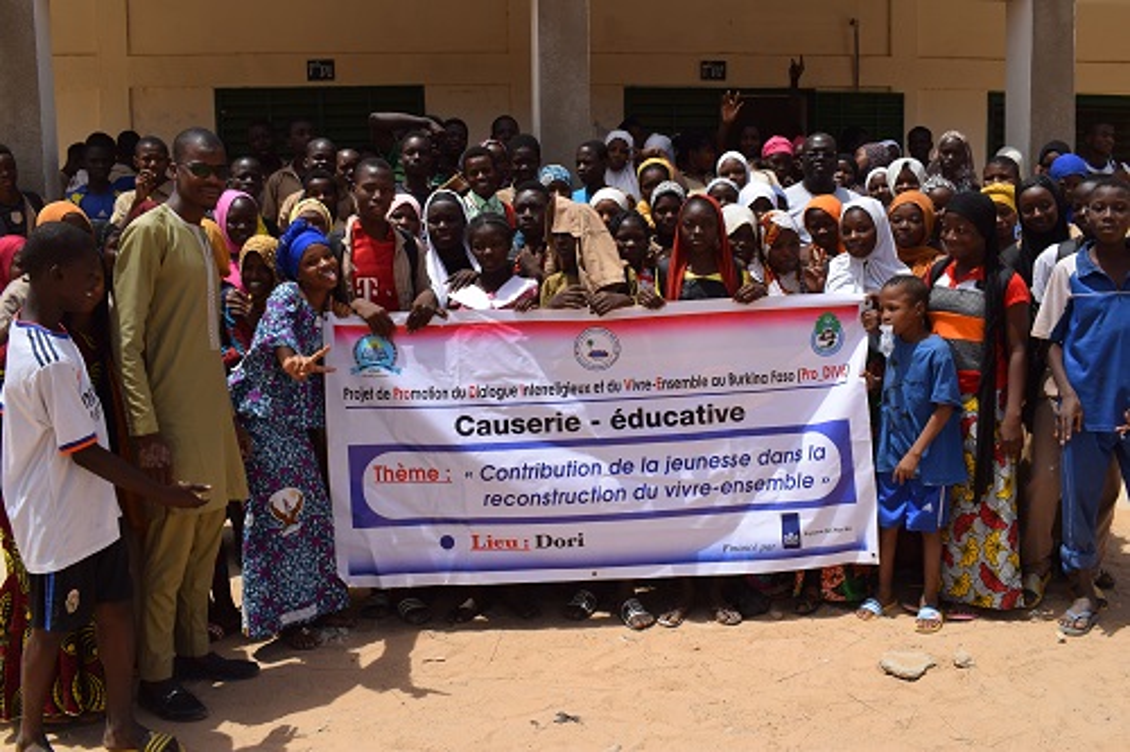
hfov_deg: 57.2
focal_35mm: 33
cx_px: 565
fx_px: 1035
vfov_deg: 39.9
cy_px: 376
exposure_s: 1/320
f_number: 9
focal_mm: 22
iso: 200
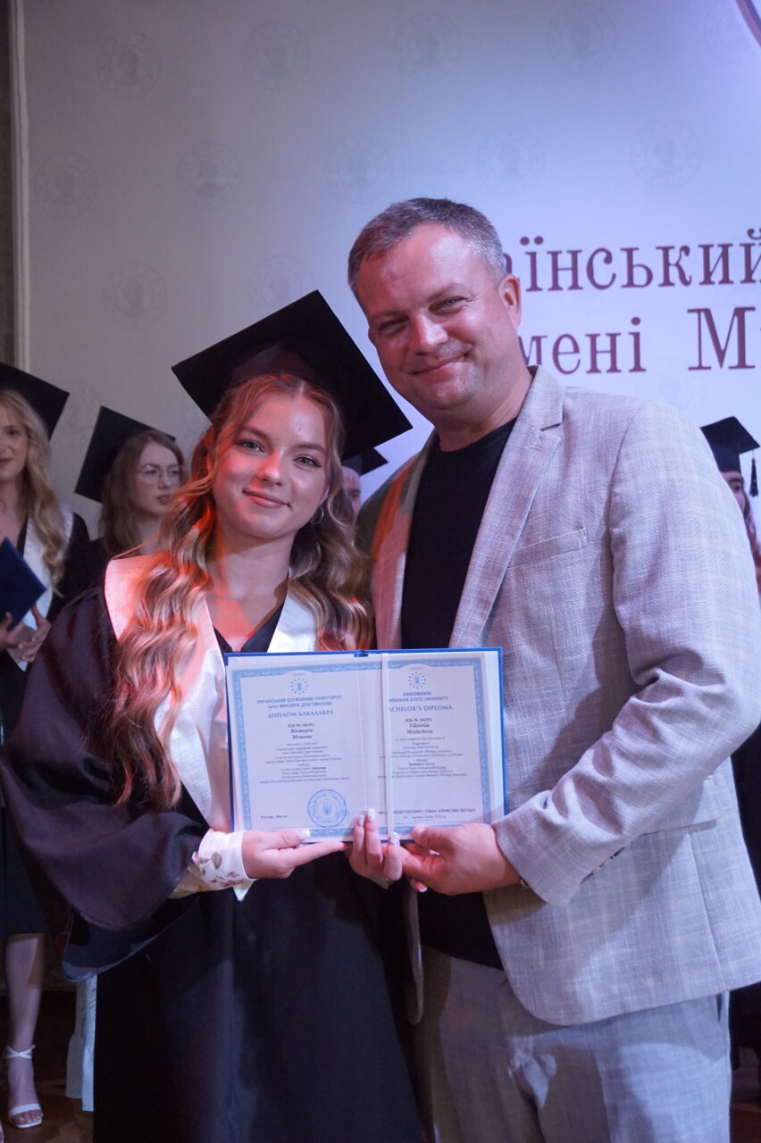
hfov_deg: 28.0
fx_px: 1524
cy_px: 572
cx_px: 380
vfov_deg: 41.1
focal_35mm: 48
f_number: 5
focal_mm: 32
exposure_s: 1/160
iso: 2000
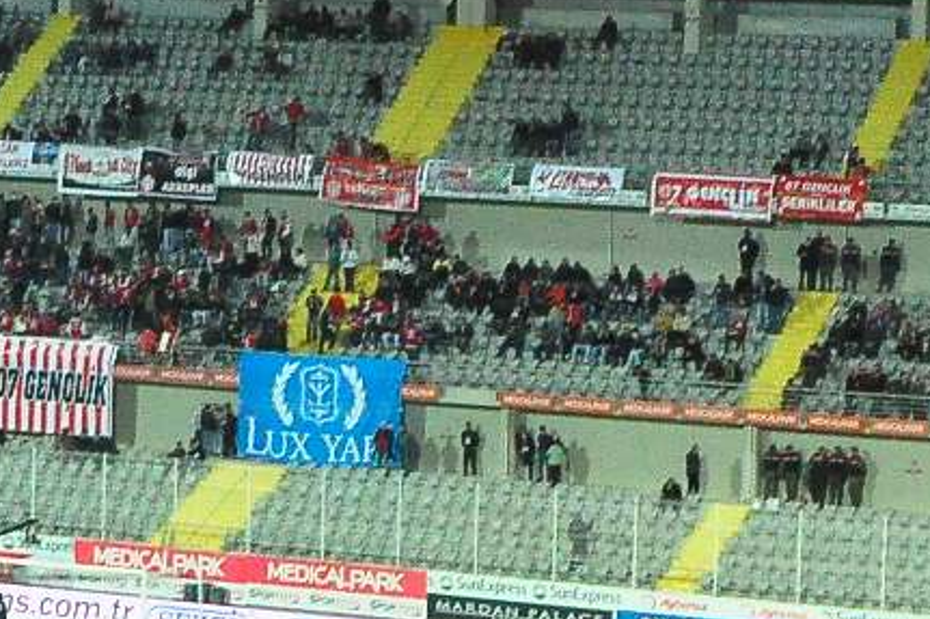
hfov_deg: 12.5
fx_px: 4235
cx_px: 427
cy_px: 382
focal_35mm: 164
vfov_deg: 8.4
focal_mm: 22
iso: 3200
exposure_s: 1/80
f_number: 9
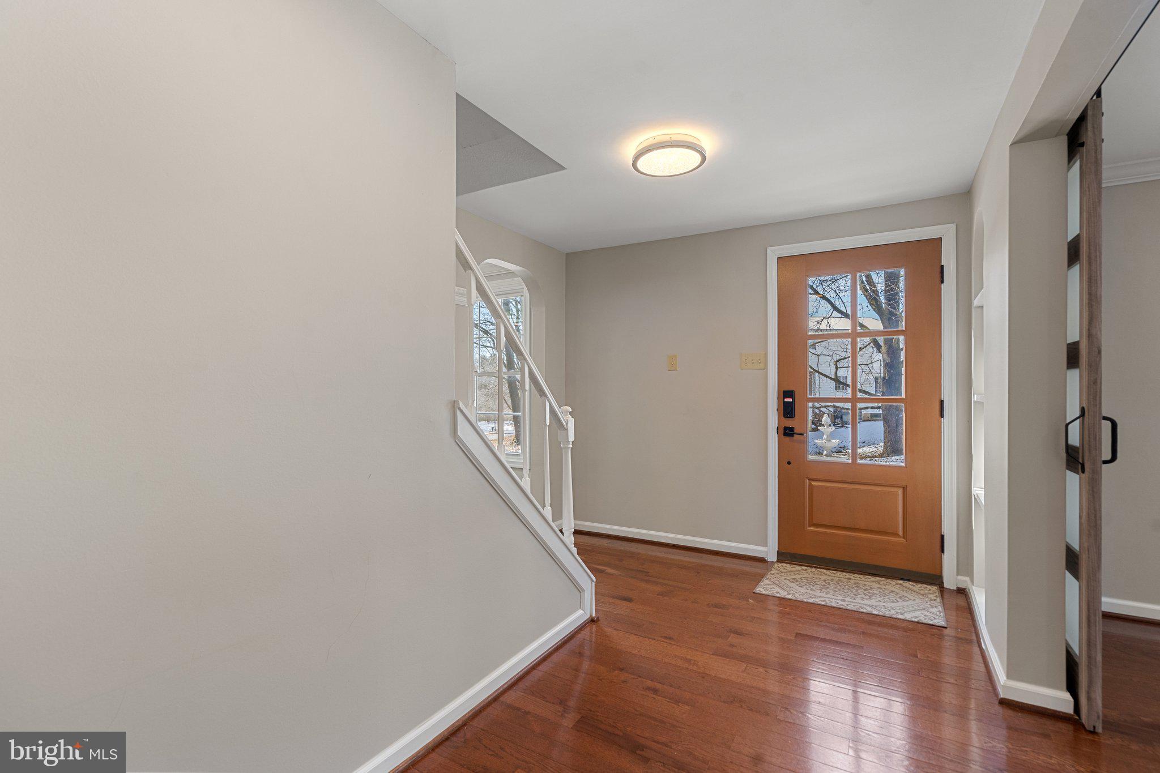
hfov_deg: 96.7
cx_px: 580
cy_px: 386
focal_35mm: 16
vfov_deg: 73.7
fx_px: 515
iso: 500
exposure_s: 1/20
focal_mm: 16
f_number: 8
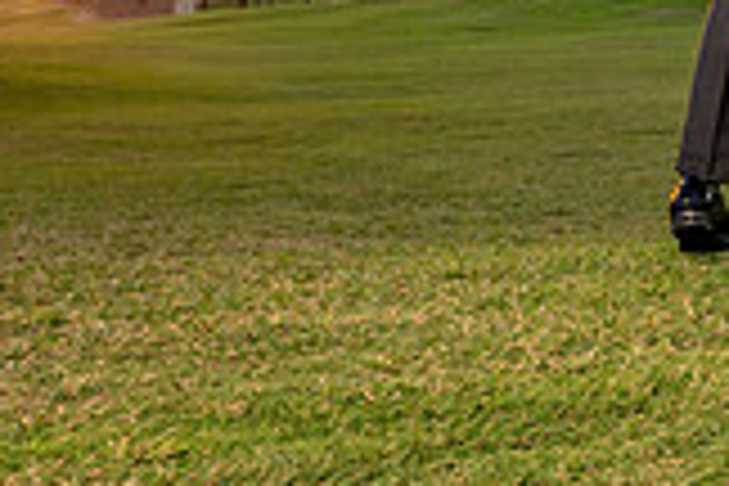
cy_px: -36
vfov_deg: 13.2
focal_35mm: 102
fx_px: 2065
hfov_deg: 16.1
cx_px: 1410
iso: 320
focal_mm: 24
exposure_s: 1/160
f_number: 7.1
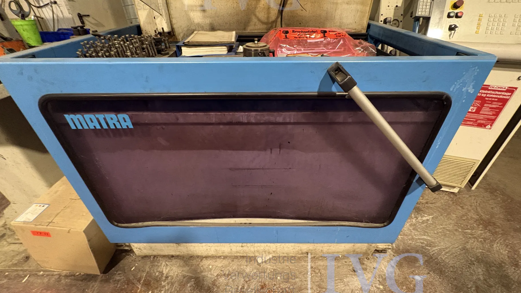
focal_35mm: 16
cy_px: 132
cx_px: 263
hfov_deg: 99.4
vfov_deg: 66.9
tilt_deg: -33.3
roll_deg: +0.4
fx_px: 221
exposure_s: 1/50
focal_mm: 2.22
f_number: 2.2
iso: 500
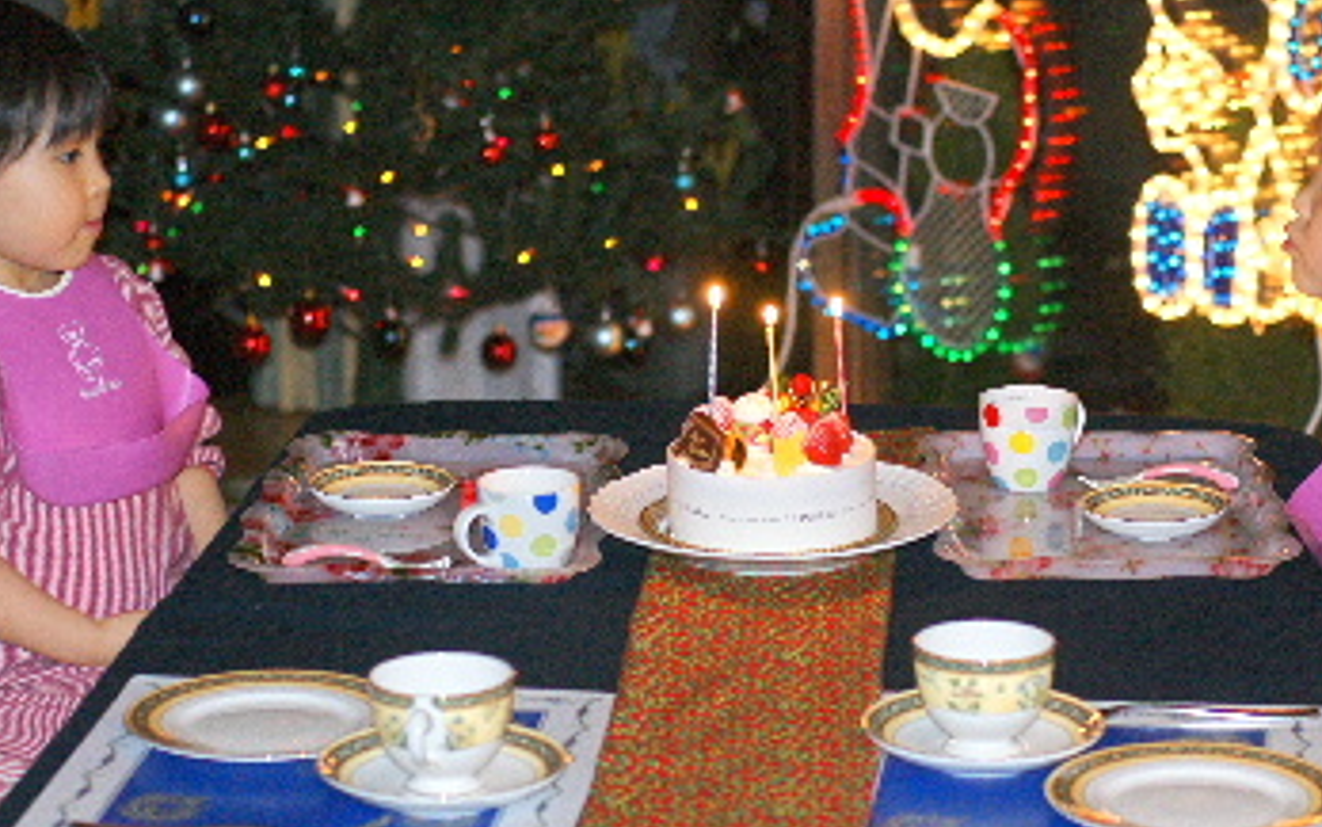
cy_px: 423
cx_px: 787
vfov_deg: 11.9
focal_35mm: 110
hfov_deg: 18.9
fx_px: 3964
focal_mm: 50
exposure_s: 1/80
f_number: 2.5
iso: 400
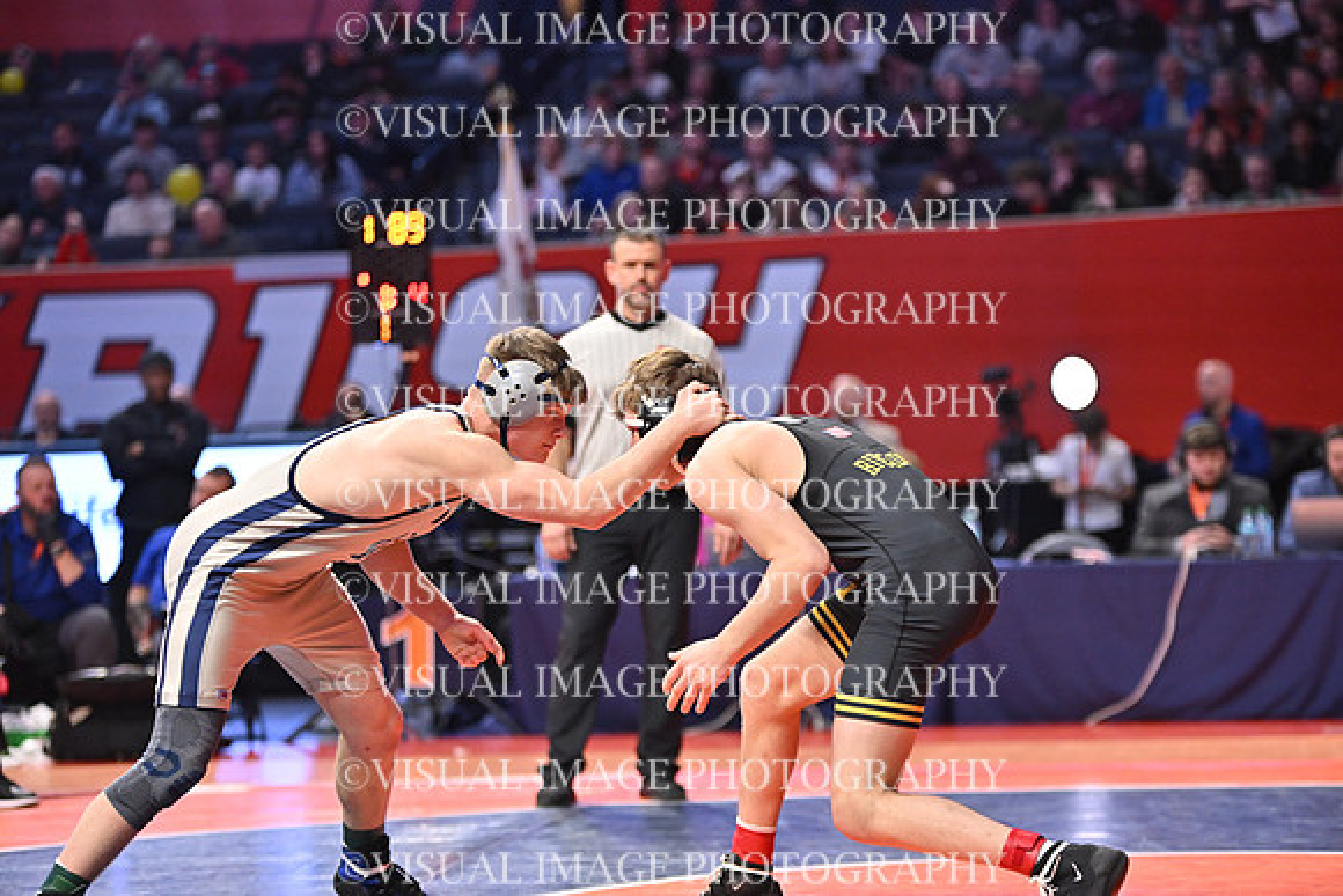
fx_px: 4552
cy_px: 448
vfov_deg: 11.2
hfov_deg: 16.8
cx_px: 672
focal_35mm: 122
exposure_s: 1/1250
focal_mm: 122
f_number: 2.8
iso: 2200
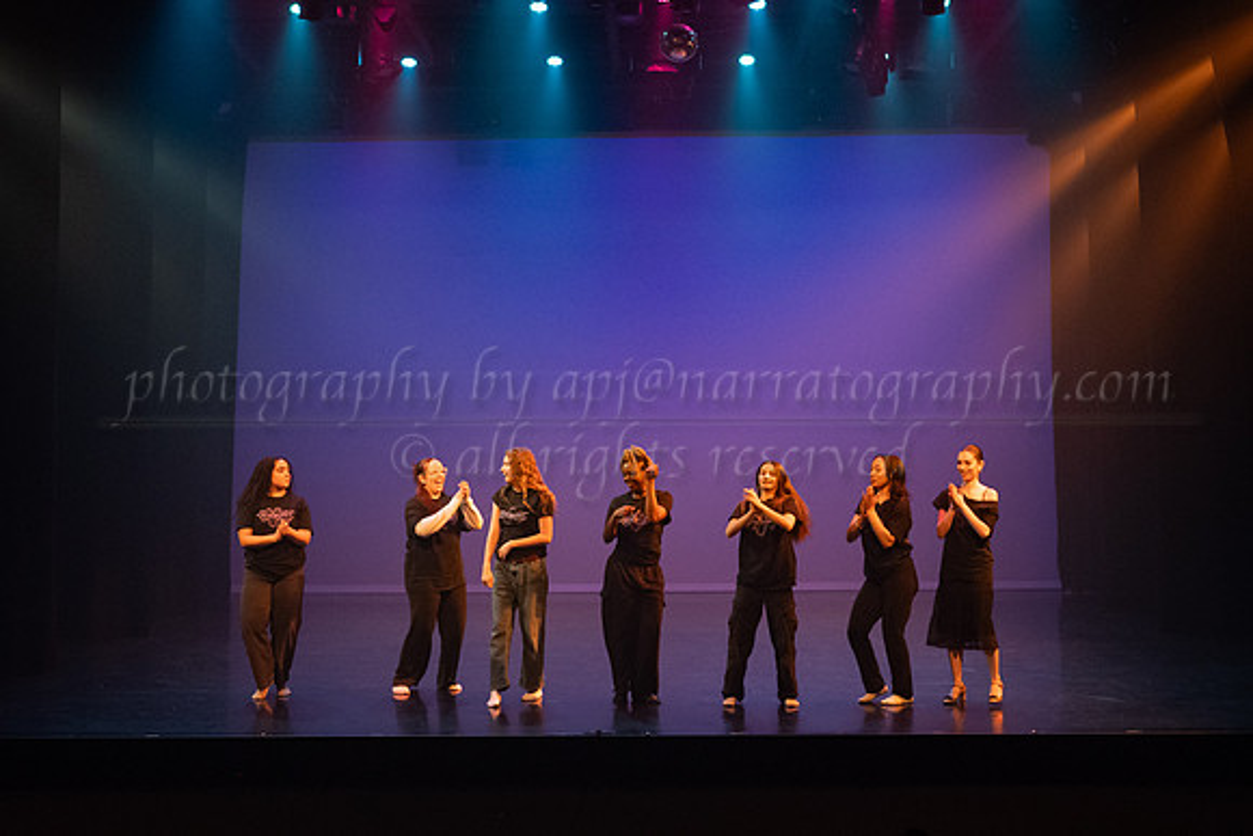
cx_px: 647
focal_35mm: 51
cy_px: 298
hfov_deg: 38.7
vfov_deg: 26.3
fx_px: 1782
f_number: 4.5
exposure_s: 1/250
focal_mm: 39
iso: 4000
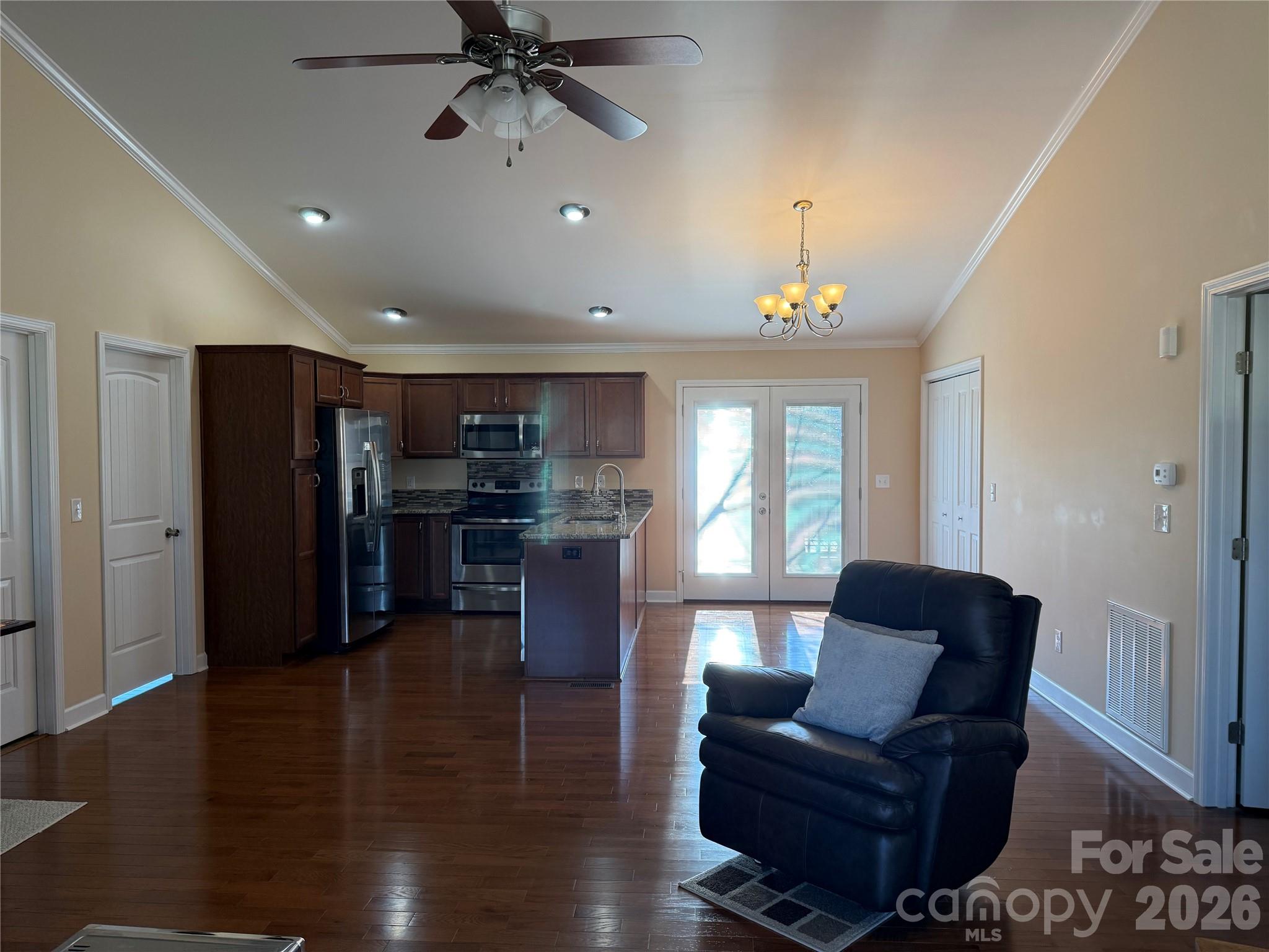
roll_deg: +0.1
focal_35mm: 24
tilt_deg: -1.4
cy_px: 476
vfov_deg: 56.8
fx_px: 880
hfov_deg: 71.6
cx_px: 634
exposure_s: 1/223
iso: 125
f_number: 1.78
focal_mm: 6.76
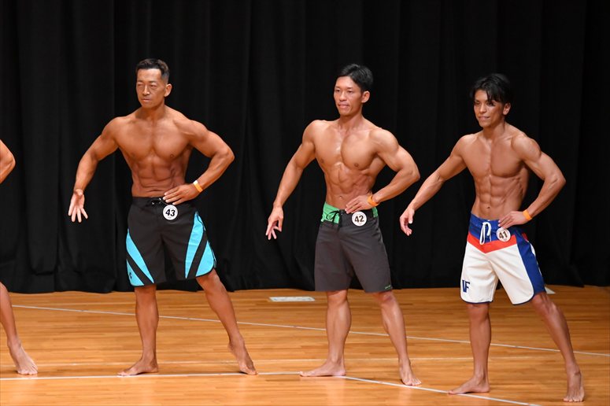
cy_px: 203
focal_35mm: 270
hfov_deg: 7.6
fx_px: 4573
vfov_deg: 5.1
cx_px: 305
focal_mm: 180
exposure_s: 1/400
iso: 5000
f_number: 5.6
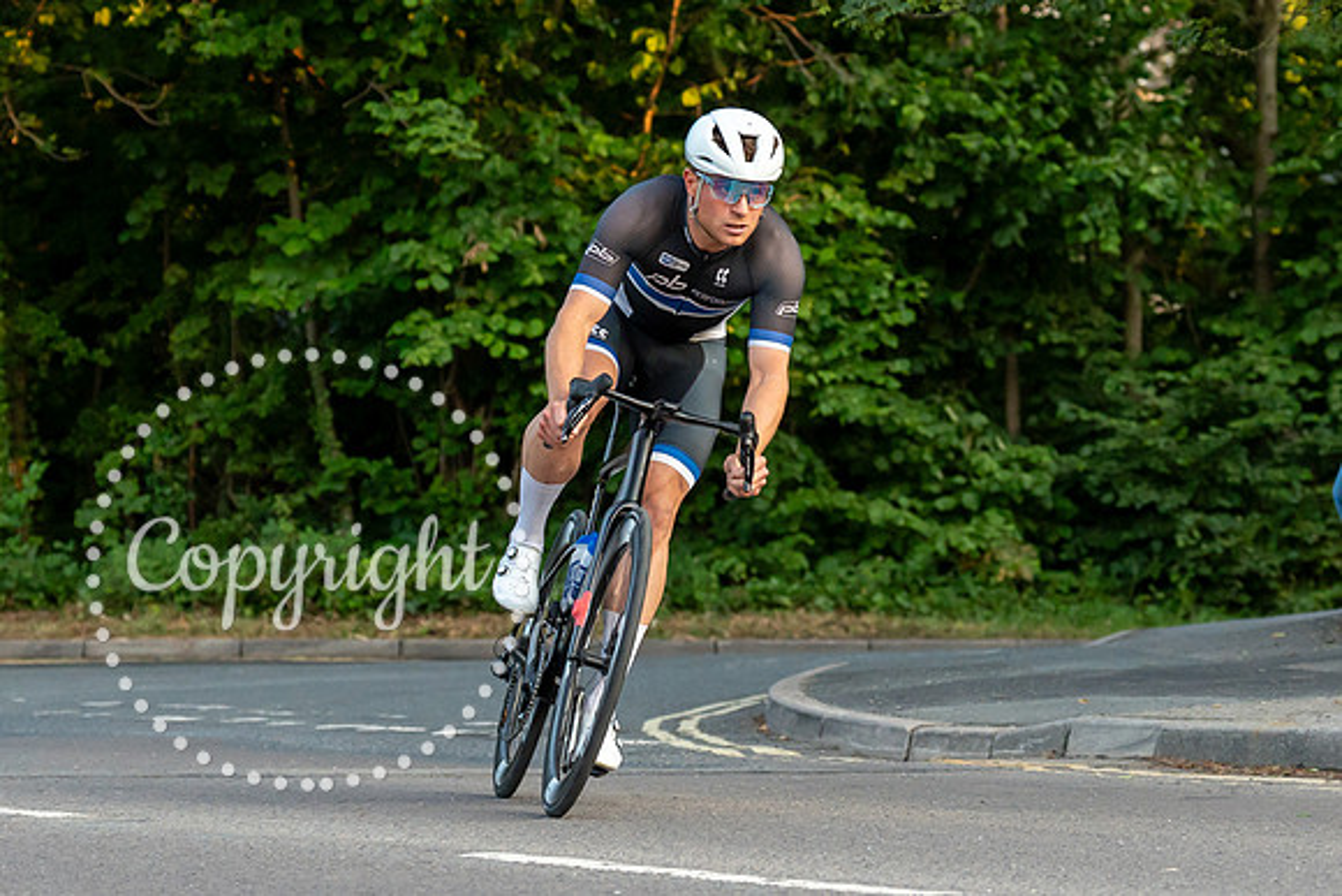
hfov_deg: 13.9
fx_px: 5522
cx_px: 772
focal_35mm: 148
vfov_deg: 9.3
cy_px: 268
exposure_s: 1/800
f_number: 3.5
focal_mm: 70
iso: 1000
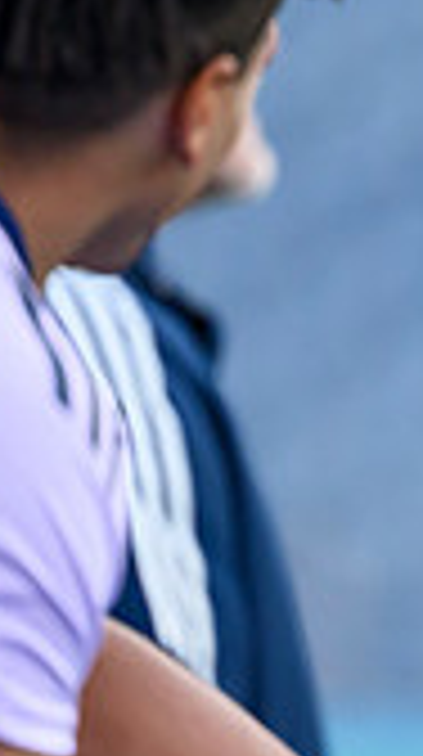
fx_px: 40602
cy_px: 385
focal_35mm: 2028
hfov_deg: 0.6
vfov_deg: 1.1
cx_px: 1094
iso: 1250
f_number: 4
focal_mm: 560
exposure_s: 1/800
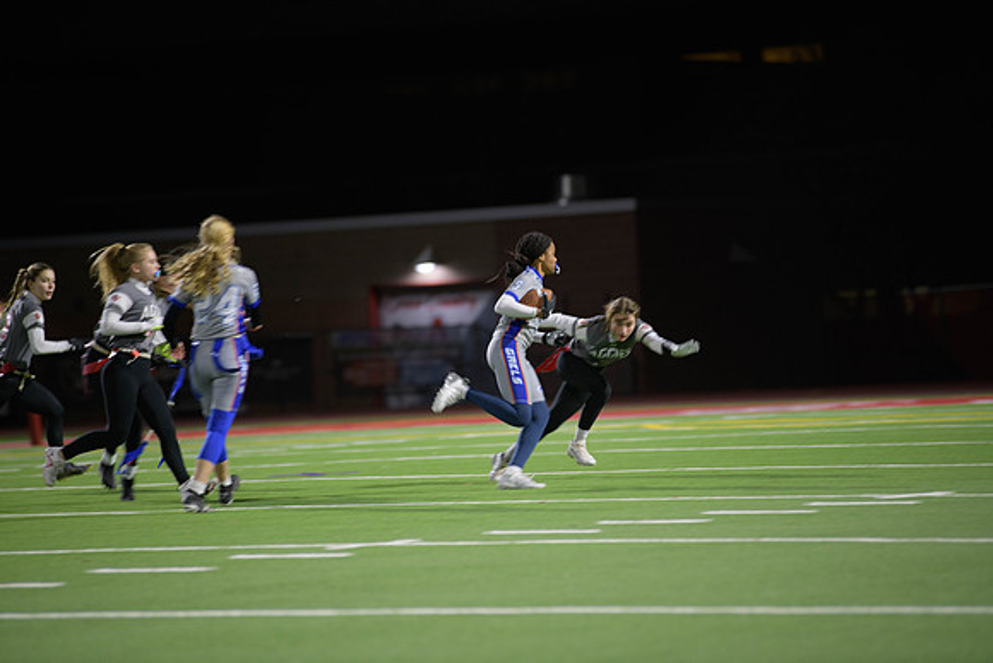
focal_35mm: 200
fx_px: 5518
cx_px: 496
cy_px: 332
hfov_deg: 10.3
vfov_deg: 6.9
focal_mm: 200
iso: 1250
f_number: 2.8
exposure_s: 1/200
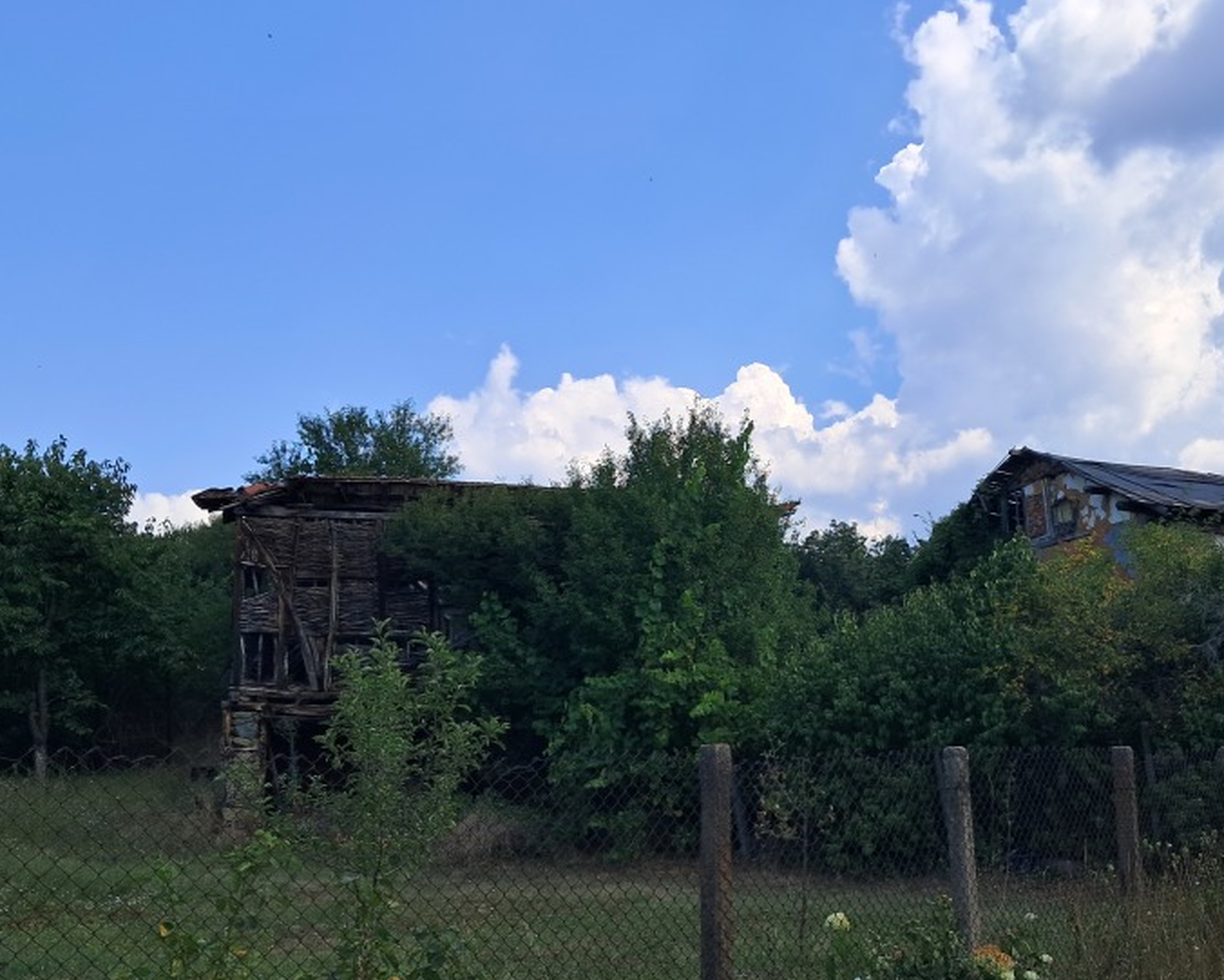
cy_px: 571
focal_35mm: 39
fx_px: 1413
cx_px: 793
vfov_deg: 38.1
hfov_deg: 46.3
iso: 50
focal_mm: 4
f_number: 1.8
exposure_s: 1/648
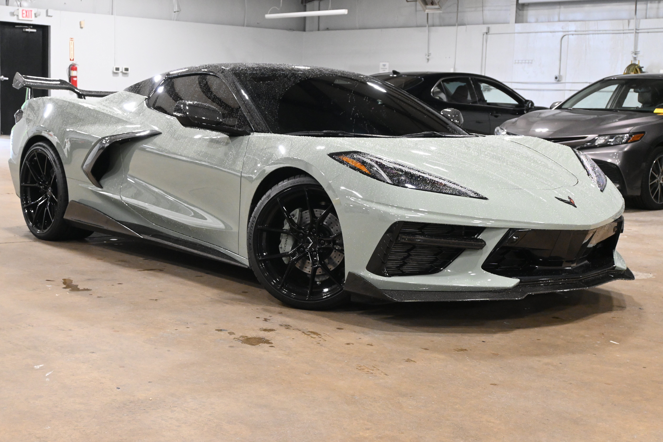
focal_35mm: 51
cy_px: 221
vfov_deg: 26.5
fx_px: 939
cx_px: 332
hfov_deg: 38.9
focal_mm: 34
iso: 3200
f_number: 5
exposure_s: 1/100
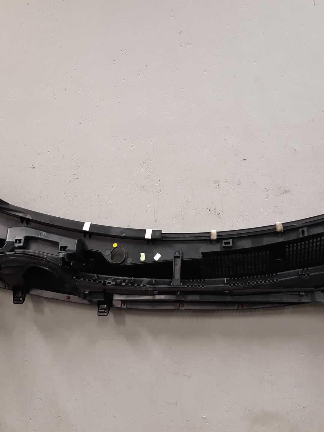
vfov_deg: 50.1
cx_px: 204
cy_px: 210
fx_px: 462
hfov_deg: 38.4
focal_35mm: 37
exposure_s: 1/50
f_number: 1.7
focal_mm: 3.93
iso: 200
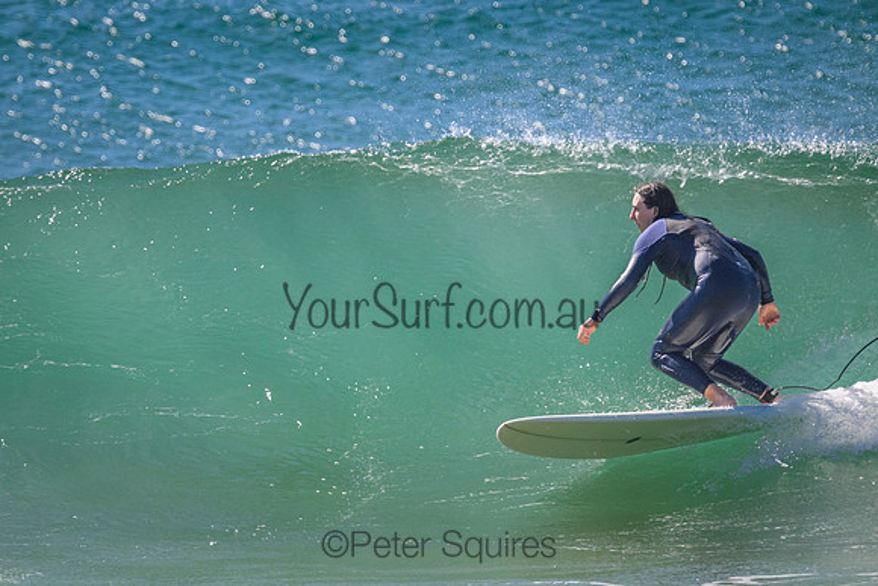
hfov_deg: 2.6
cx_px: 439
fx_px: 19515
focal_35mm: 800
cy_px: 293
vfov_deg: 1.7
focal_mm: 800
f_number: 11
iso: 2000
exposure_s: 1/2000
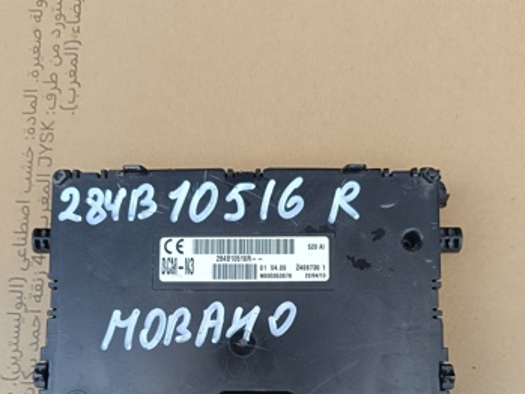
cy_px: 311
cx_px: 263
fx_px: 501
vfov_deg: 41.3
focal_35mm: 33
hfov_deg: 55.3
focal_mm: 5.59
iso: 50
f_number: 1.88
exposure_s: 1/164
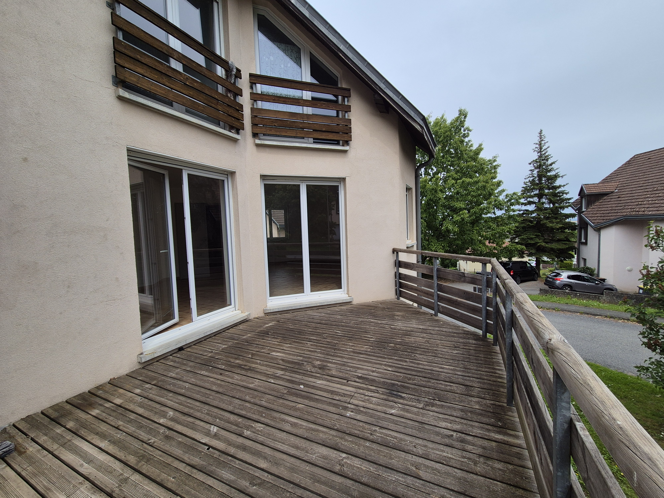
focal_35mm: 13
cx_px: 332
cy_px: 249
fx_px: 249
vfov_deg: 89.9
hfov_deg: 106.2
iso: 50
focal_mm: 2.2
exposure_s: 1/2072
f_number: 2.2
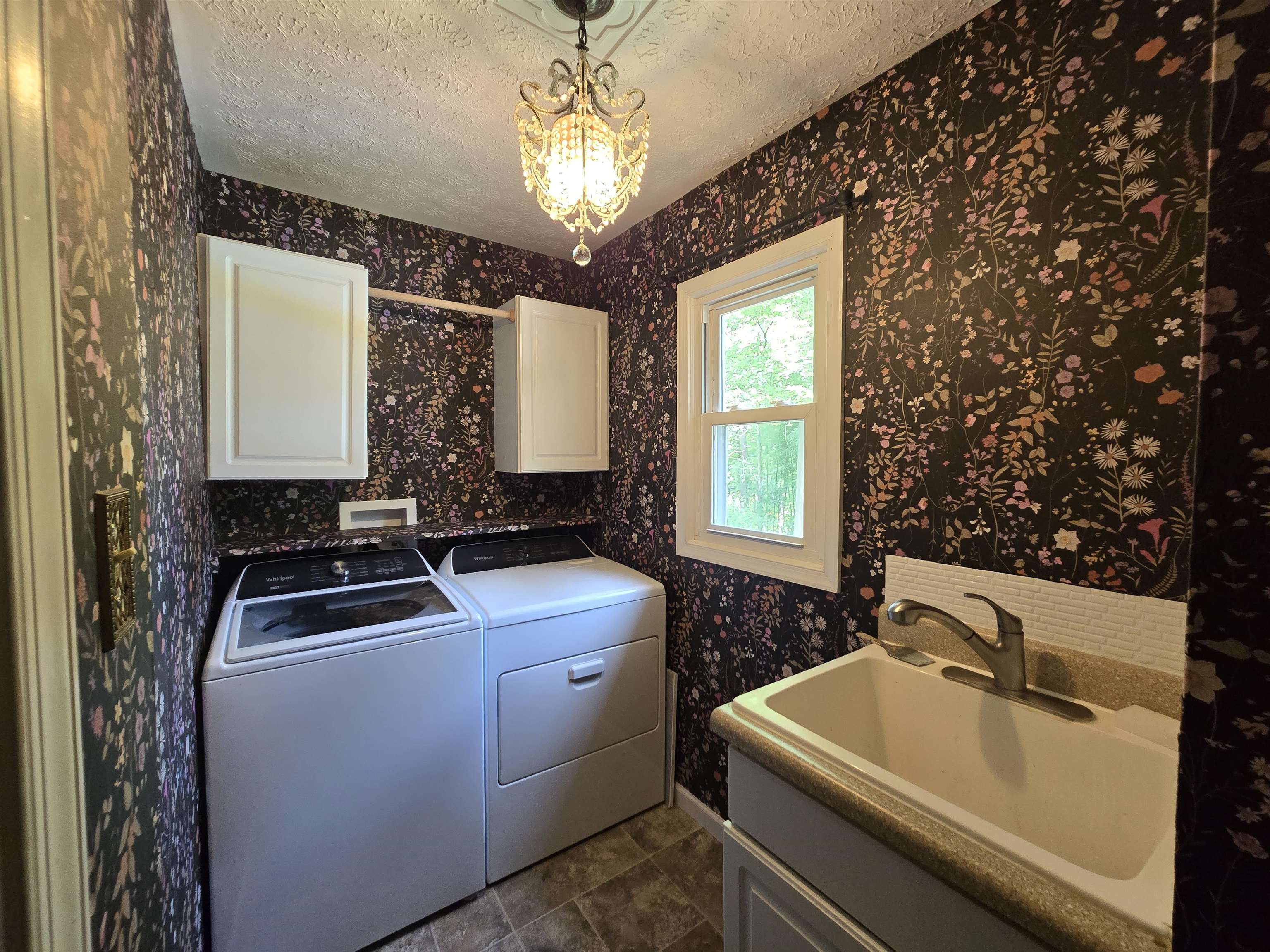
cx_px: 635
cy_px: 476
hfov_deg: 106.2
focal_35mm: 13
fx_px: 477
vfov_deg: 89.9
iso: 400
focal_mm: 2.2
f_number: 2.2
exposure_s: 1/60
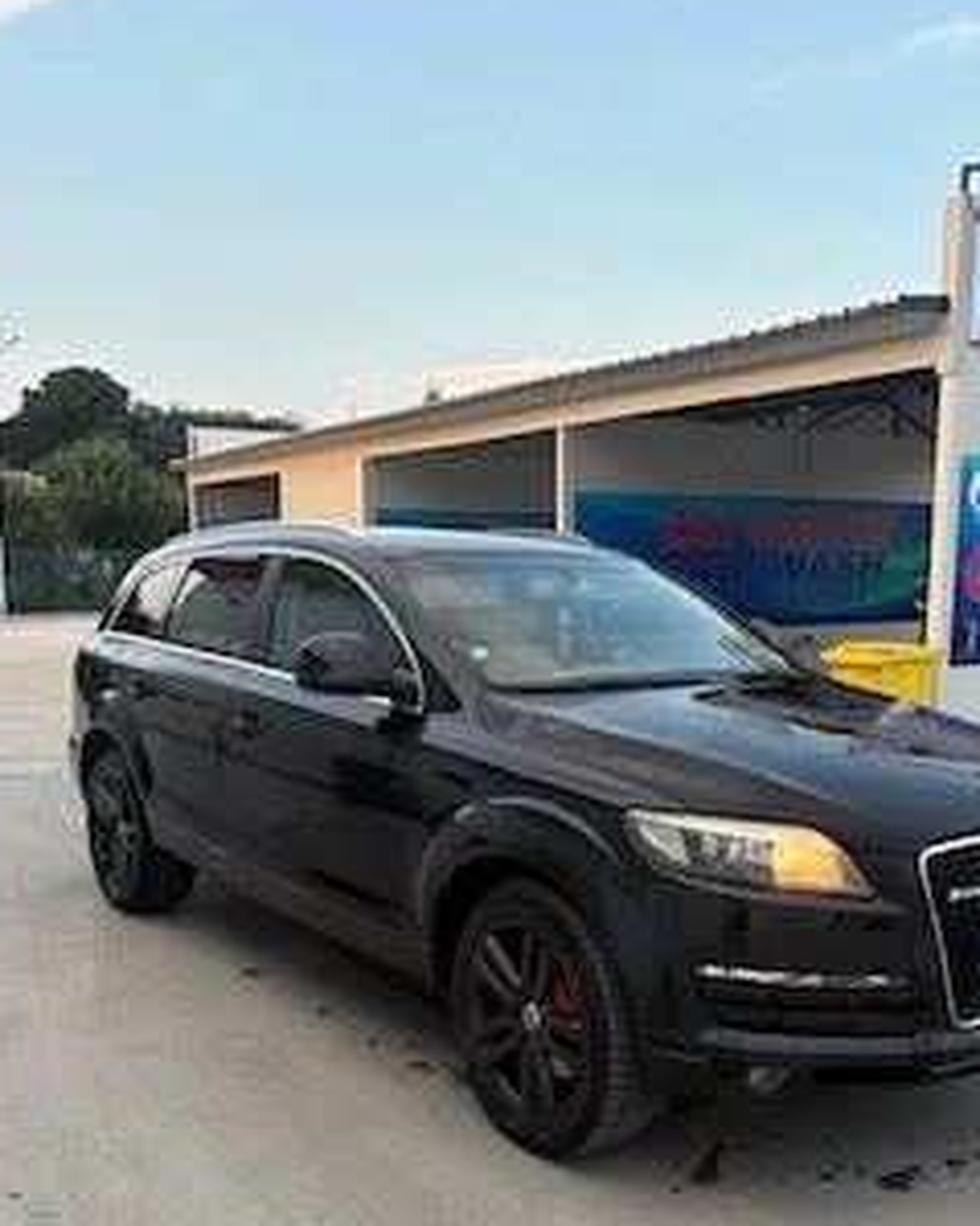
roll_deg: -0.5
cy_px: 767
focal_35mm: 34
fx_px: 1233
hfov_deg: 43.2
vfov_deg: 52.3
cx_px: 578
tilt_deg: -8.5
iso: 64
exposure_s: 1/121
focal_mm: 5.96
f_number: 1.6
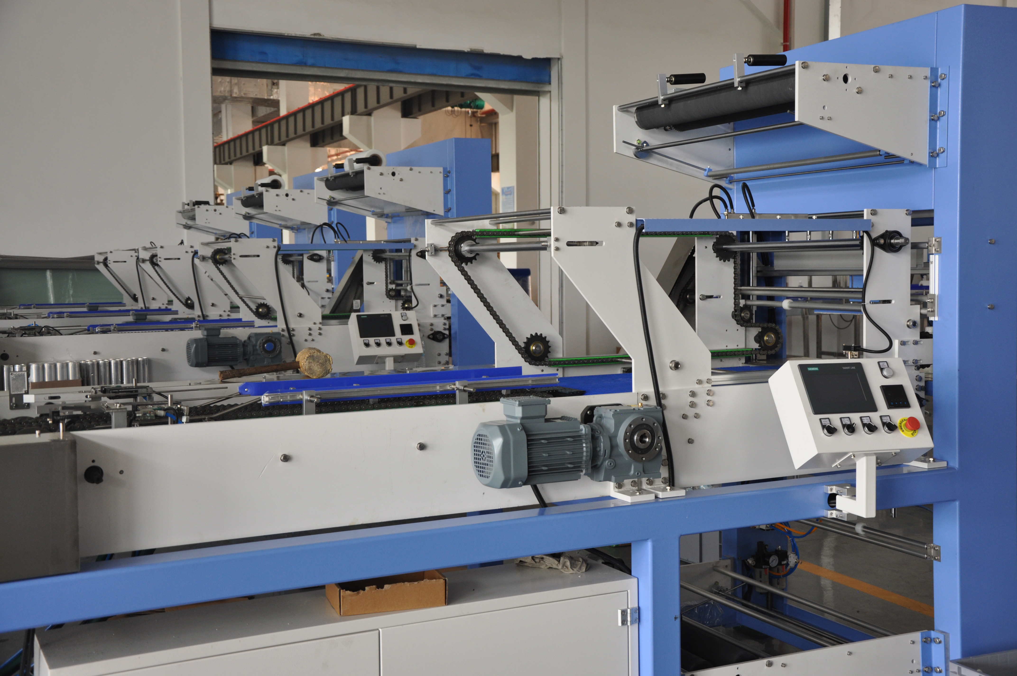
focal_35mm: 42
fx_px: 1185
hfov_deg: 46.4
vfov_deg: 31.8
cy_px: 338
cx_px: 508
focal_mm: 28
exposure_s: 1/60
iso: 400
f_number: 4
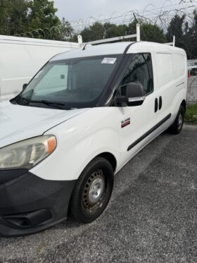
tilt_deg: -19.8
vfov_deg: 71.6
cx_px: 98
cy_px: 132
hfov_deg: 56.8
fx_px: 182
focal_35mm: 24
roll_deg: +2.5
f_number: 1.78
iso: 80
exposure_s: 1/4673
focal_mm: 6.76
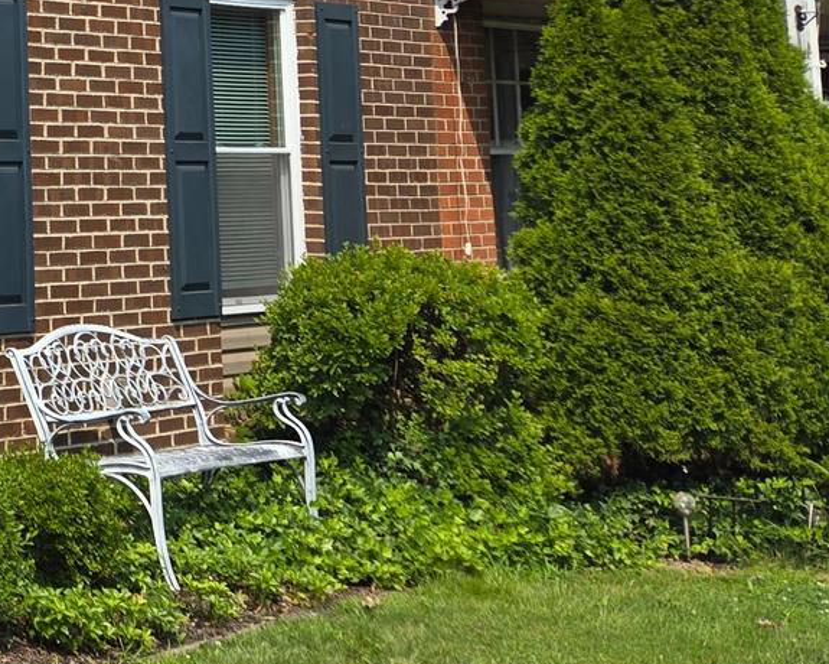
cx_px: -554
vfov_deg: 18.2
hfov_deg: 19.4
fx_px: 1963
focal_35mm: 80
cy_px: -123
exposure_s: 1/1732
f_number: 1.8
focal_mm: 5.4
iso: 25
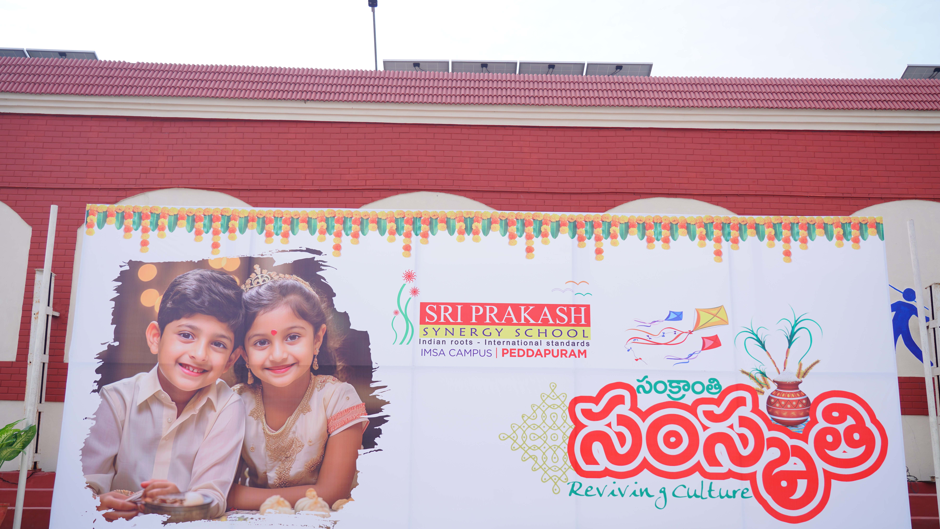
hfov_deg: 56.6
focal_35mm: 35
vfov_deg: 33.7
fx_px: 872
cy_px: 273
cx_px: 472
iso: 160
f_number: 4
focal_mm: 33
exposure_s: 1/800
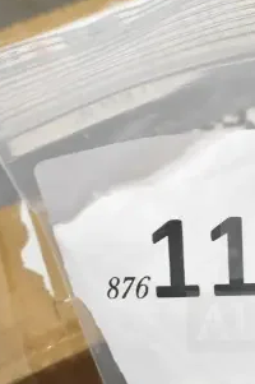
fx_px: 746
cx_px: 329
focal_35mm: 70
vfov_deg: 28.7
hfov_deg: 18.1
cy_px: 251
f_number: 6.3
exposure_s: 1/160
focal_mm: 23
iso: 1600
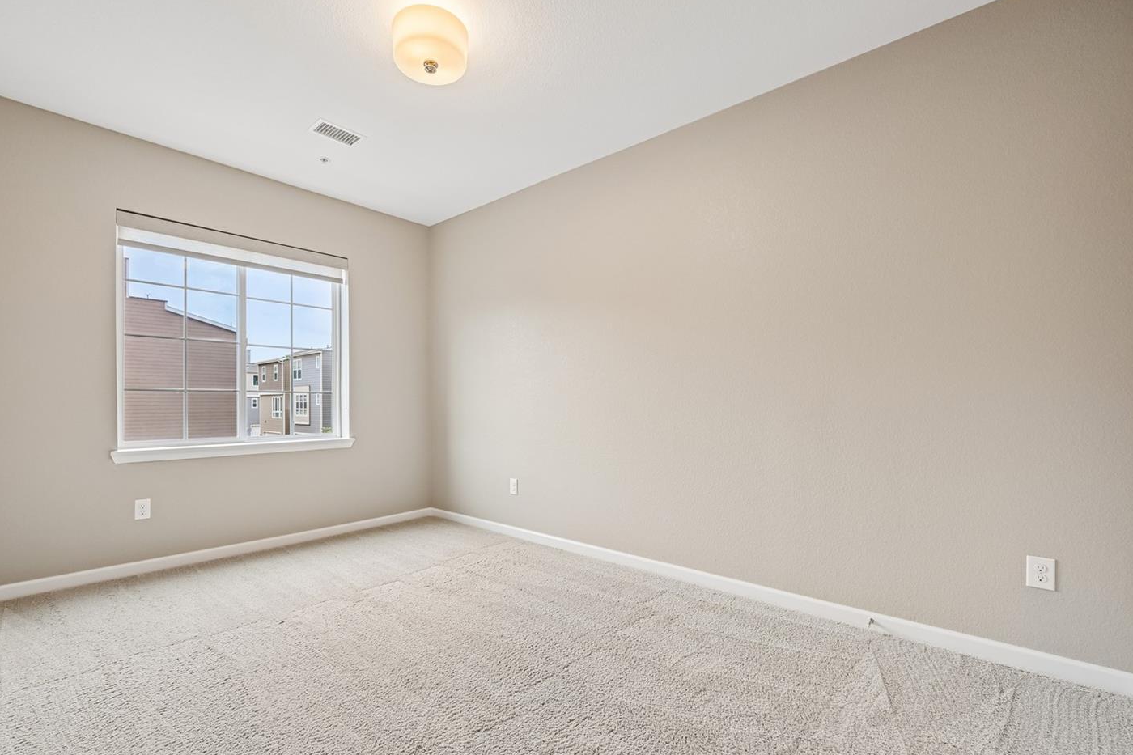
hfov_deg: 96.6
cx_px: 528
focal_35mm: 16
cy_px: 398
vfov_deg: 73.7
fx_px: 503
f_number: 8
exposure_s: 1/15
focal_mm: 14
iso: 250
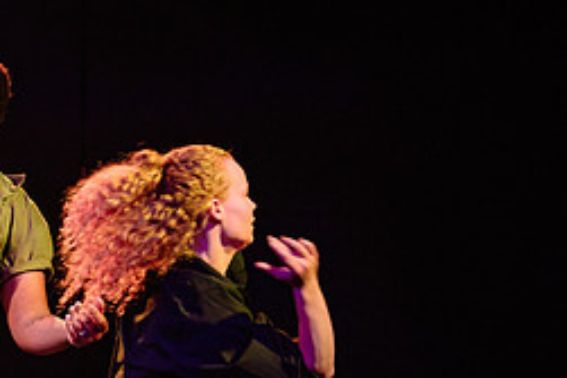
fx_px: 6736
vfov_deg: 3.2
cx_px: -77
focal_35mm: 428
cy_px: 361
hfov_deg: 4.8
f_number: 2.8
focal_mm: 185
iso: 1600
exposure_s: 1/320
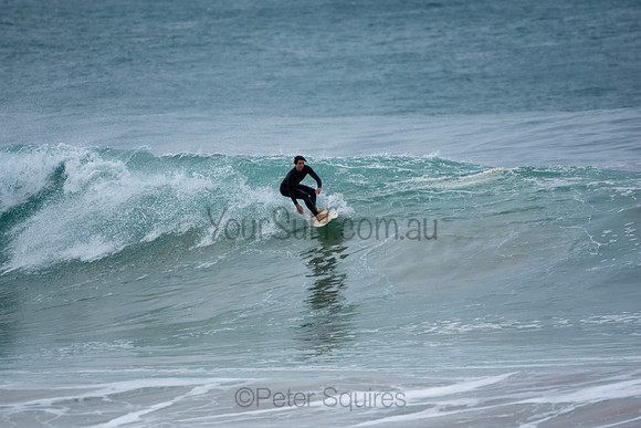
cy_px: 214
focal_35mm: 750
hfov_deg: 2.7
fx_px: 13357
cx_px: 320
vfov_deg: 1.8
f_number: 5.6
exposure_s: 1/1250
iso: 320
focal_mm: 500
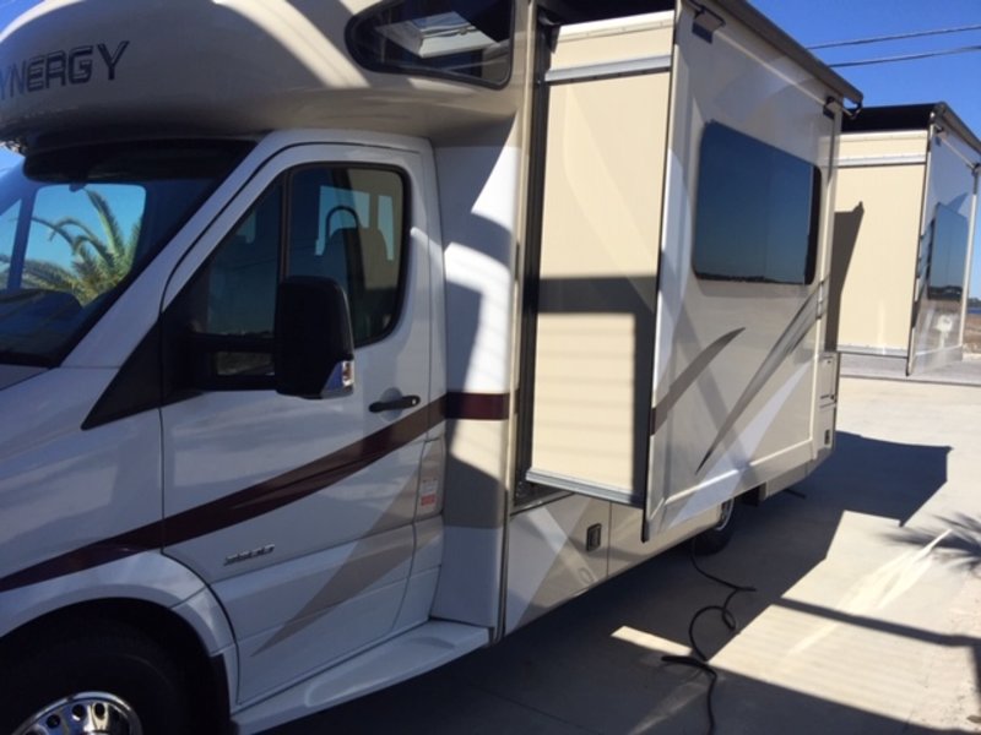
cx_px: 490
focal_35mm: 29
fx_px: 822
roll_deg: -1.5
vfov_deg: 48.2
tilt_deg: -4.4
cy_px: 368
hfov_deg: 61.7
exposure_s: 1/3300
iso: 32
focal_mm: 4.15
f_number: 2.2
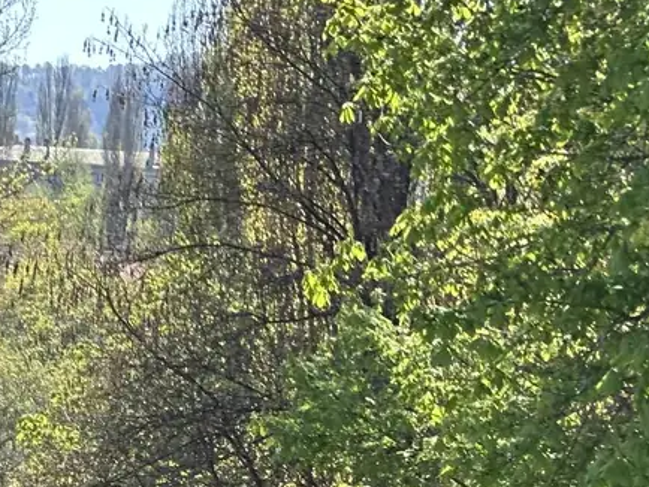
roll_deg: -3.2
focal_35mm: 227
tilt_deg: +0.1
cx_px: 18
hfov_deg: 8.7
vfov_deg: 6.5
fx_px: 4258
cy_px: 599
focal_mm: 9
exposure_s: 1/152
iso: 25
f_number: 2.8
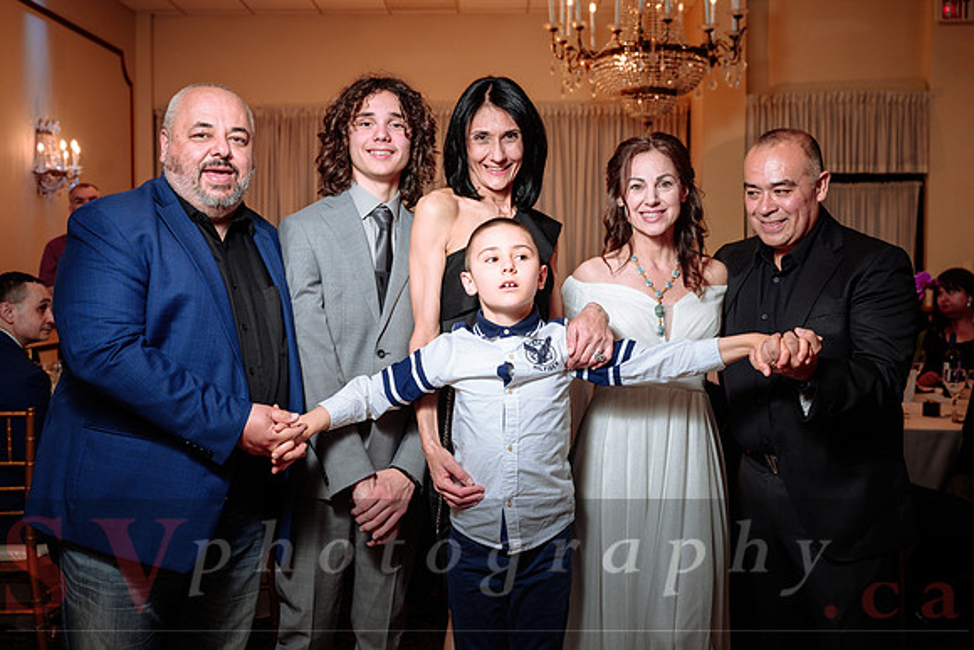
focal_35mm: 41
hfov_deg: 47.1
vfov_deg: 32.5
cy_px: 304
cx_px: 487
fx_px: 1116
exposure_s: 1/160
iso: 500
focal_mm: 38
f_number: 4.5
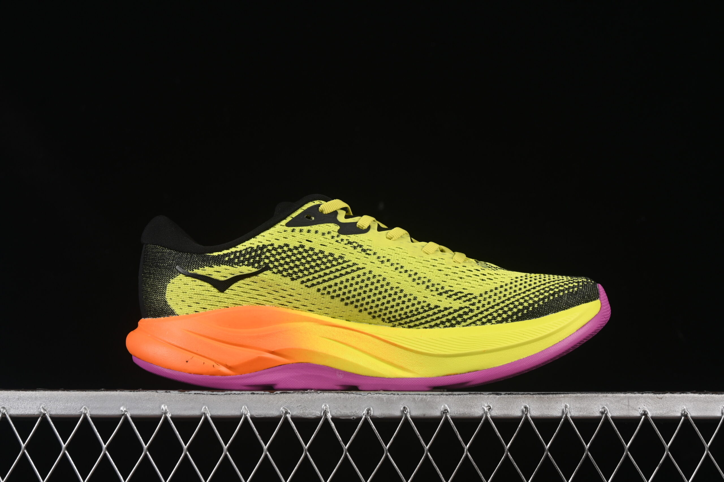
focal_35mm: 75
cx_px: 362
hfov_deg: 27.0
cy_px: 241
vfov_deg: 18.2
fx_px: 1508
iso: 160
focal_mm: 50
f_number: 8
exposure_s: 1/80
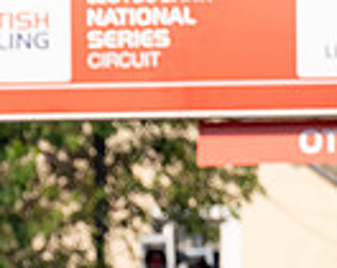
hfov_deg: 2.4
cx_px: -386
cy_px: 466
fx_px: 7852
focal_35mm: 789
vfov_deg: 2.0
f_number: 4.5
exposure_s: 1/1000
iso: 160
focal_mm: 191
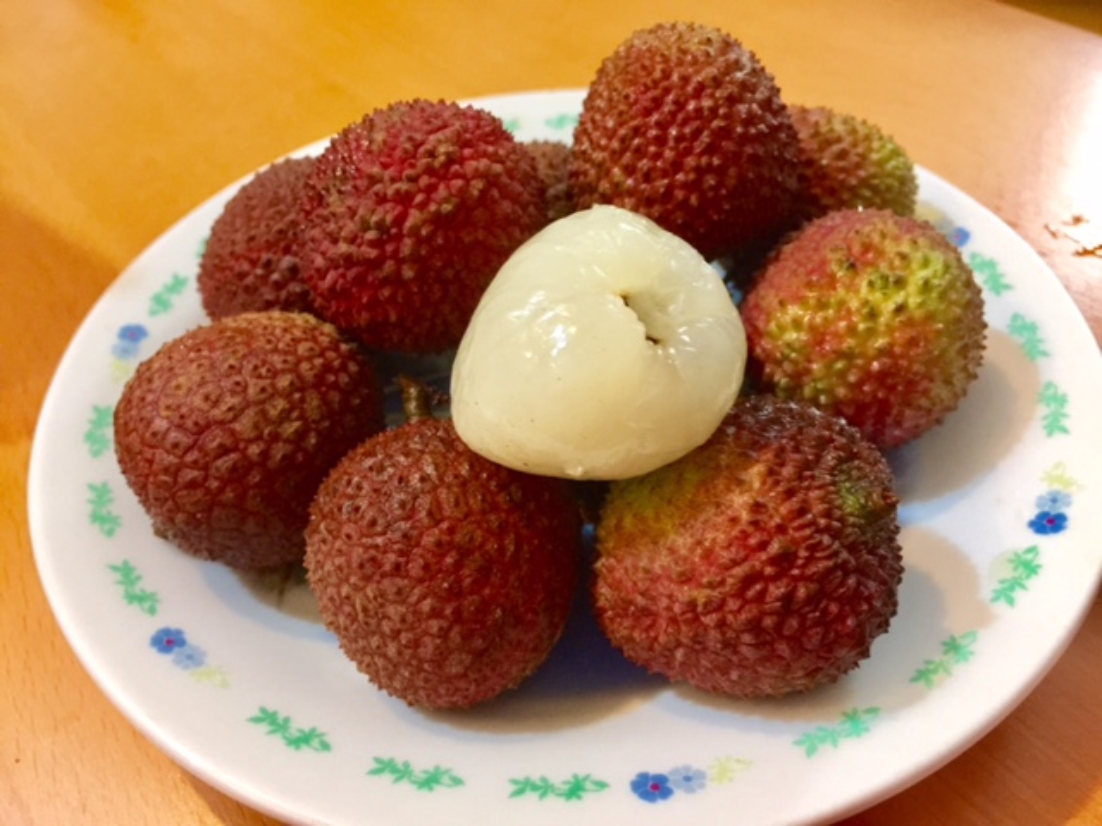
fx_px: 923
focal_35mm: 29
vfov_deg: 48.2
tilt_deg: -45.6
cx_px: 551
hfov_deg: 61.7
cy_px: 413
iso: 160
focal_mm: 4.15
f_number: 2.2
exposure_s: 1/8
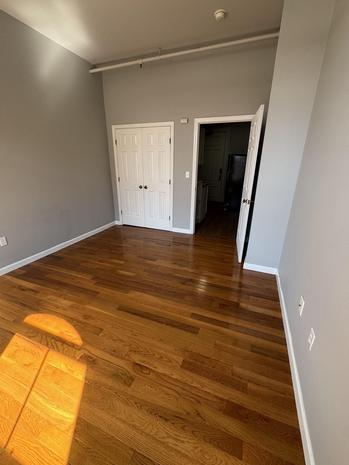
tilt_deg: -15.0
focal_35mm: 15
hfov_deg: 81.8
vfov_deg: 98.2
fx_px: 202
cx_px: 174
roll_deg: +0.3
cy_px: 233
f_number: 2.2
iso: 80
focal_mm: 2.22
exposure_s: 1/99
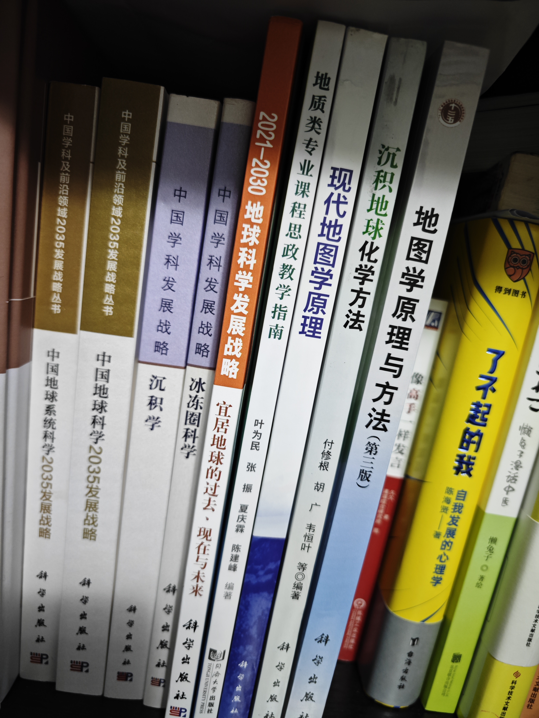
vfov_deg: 73.9
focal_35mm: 23
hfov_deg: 58.9
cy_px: 359
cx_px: 270
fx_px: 478
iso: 1000
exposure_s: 1/60
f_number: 1.9
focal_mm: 8.7
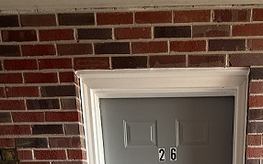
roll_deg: -0.4
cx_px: 198
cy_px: 248
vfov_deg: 26.8
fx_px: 237
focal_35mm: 33
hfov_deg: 55.3
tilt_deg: -11.5
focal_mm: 2.22
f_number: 2.2
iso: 250
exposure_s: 1/99
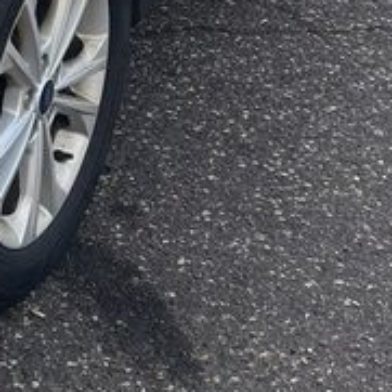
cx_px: -199
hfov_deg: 12.7
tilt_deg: -18.7
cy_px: -134
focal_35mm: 130
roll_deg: +0.7
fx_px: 1666
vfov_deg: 12.9
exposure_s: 1/2299
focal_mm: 5.7
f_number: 1.5
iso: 50
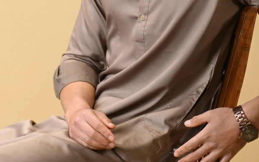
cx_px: 9
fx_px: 1730
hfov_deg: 8.5
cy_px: -51
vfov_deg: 5.3
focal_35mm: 245
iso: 160
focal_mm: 60
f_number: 2.8
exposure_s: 1/125
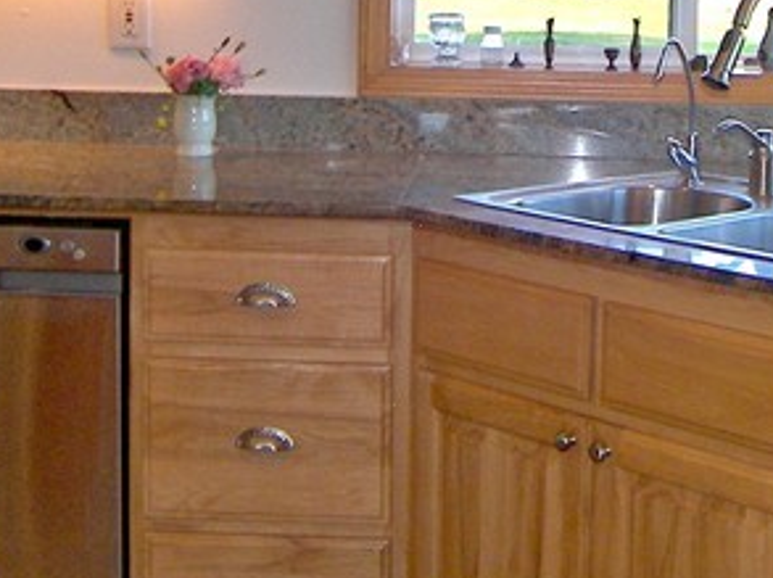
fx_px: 1873
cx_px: 557
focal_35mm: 84
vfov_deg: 17.0
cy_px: -37
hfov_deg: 23.1
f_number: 2.8
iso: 50
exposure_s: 1/60
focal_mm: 5
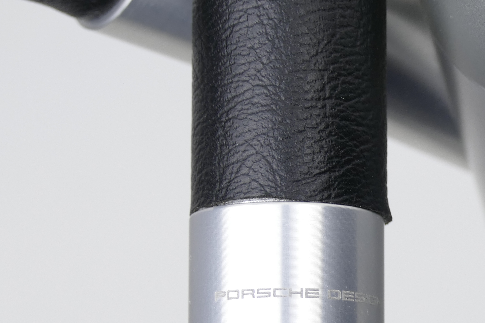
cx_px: 463
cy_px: 233
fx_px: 3840
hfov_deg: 7.2
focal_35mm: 285
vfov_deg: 4.8
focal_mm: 40.84
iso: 125
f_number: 4.5
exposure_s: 1/60
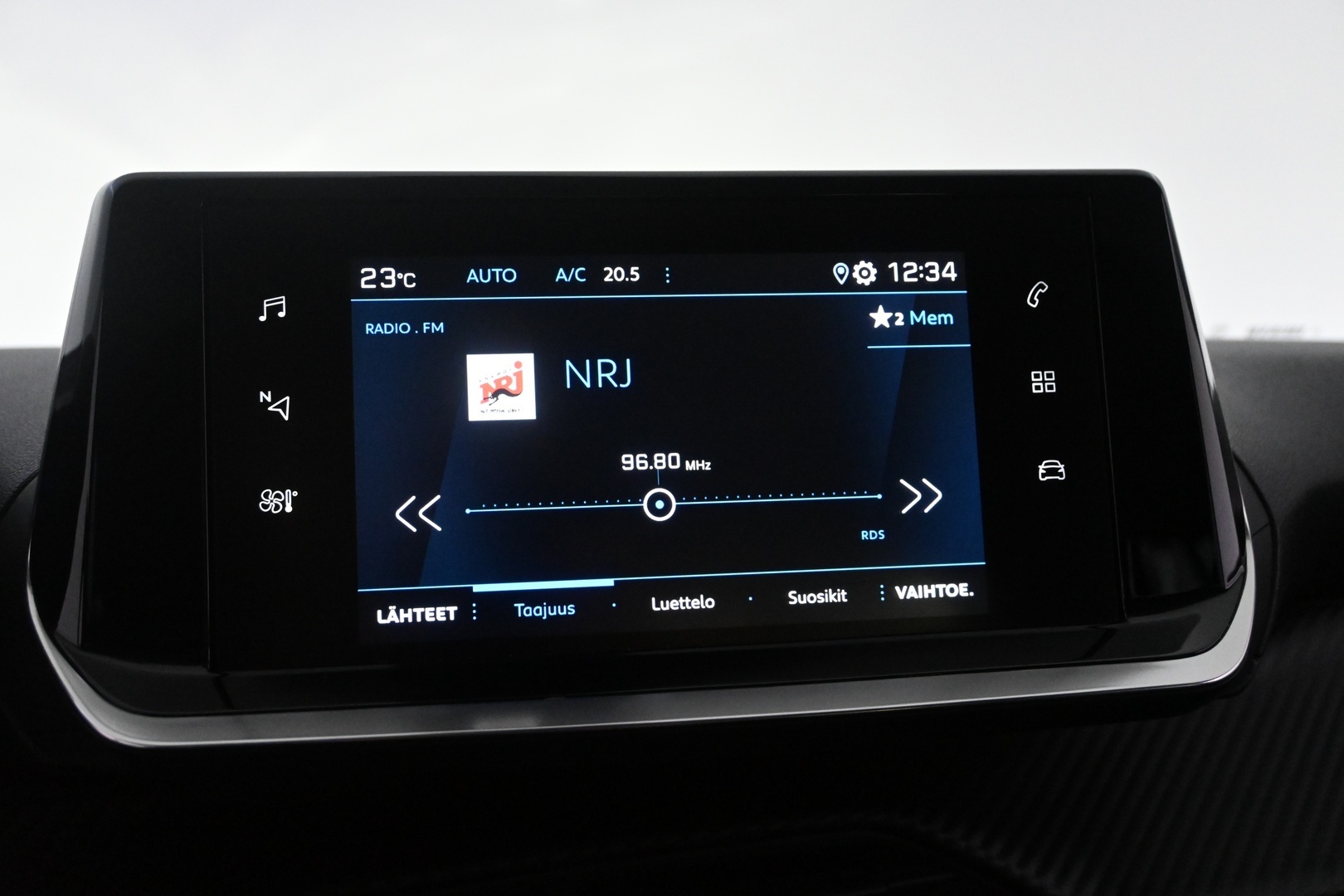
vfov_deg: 35.5
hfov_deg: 51.3
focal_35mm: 38
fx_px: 1400
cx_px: 672
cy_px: 448
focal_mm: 25
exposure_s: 1/100
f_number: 5
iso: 5000
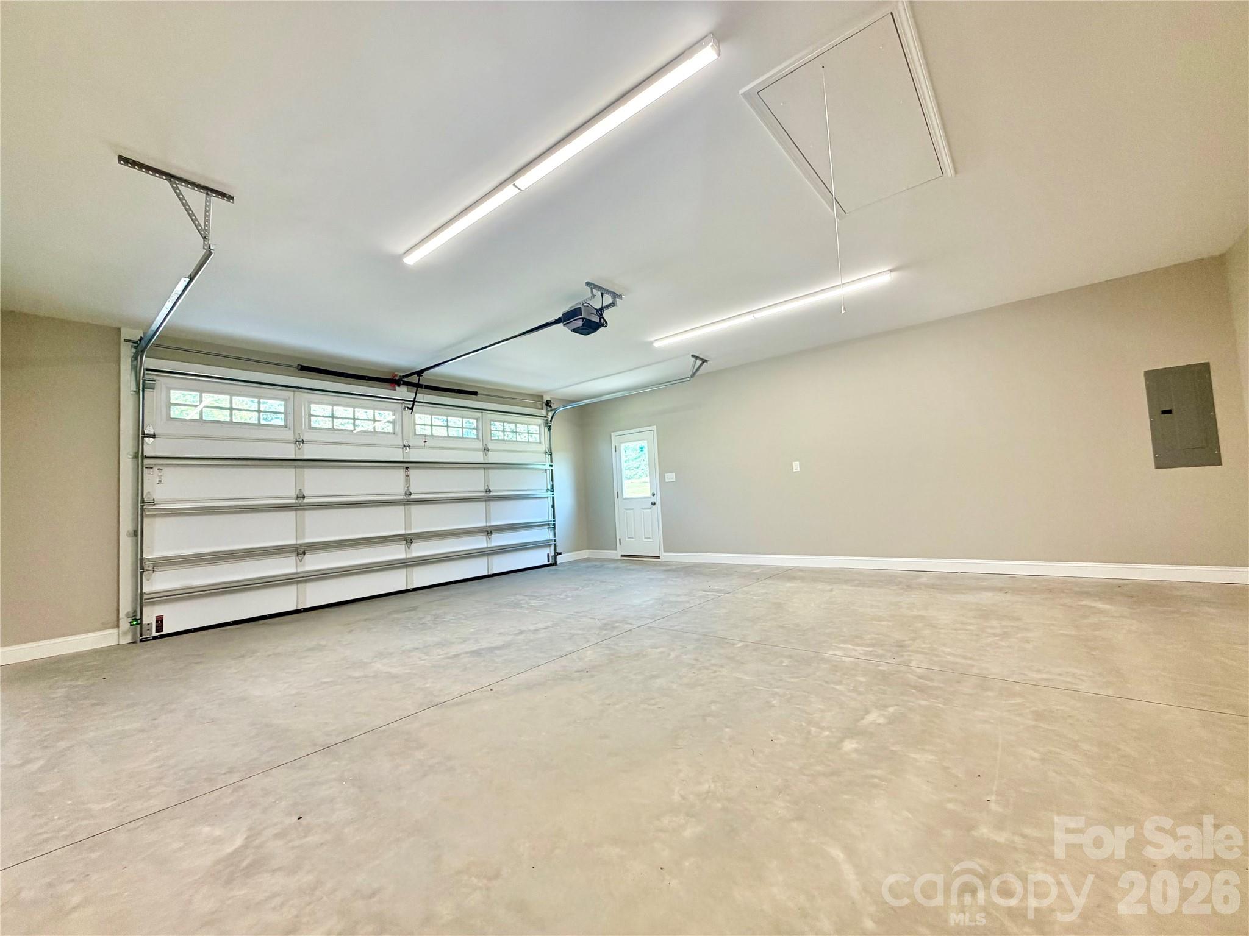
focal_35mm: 14
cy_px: 468
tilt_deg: +3.7
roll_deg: +3.5
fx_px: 505
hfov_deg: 102.1
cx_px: 624
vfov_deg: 85.7
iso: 125
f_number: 2.2
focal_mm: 2.22
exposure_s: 1/120
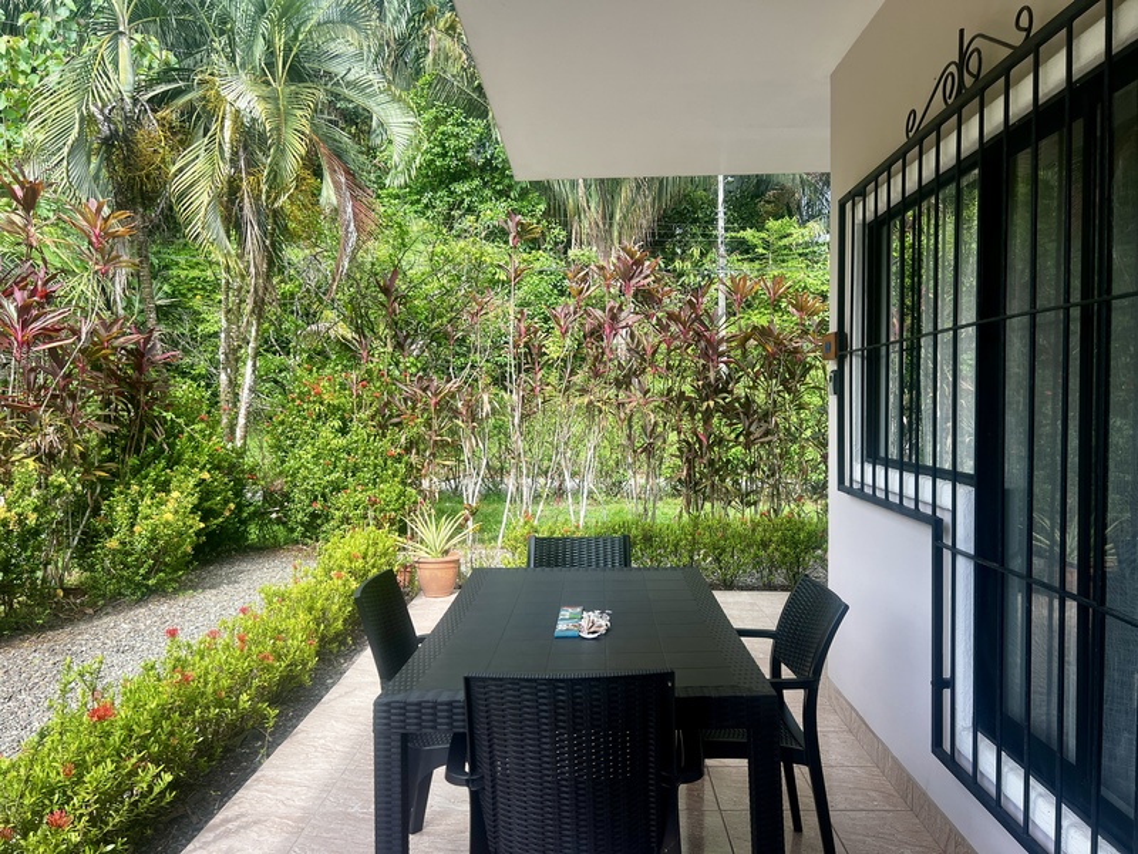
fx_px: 855
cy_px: 427
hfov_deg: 67.3
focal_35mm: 26
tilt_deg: -2.4
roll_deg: +0.4
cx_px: 569
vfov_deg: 53.1
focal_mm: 5.7
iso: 50
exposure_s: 1/611
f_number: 1.5
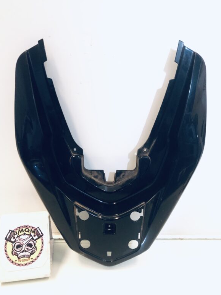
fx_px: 247
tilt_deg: -19.2
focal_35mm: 29
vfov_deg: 61.7
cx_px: 108
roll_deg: -1.2
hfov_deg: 48.2
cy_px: 150
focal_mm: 3.99
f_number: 1.8
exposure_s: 1/4
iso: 200
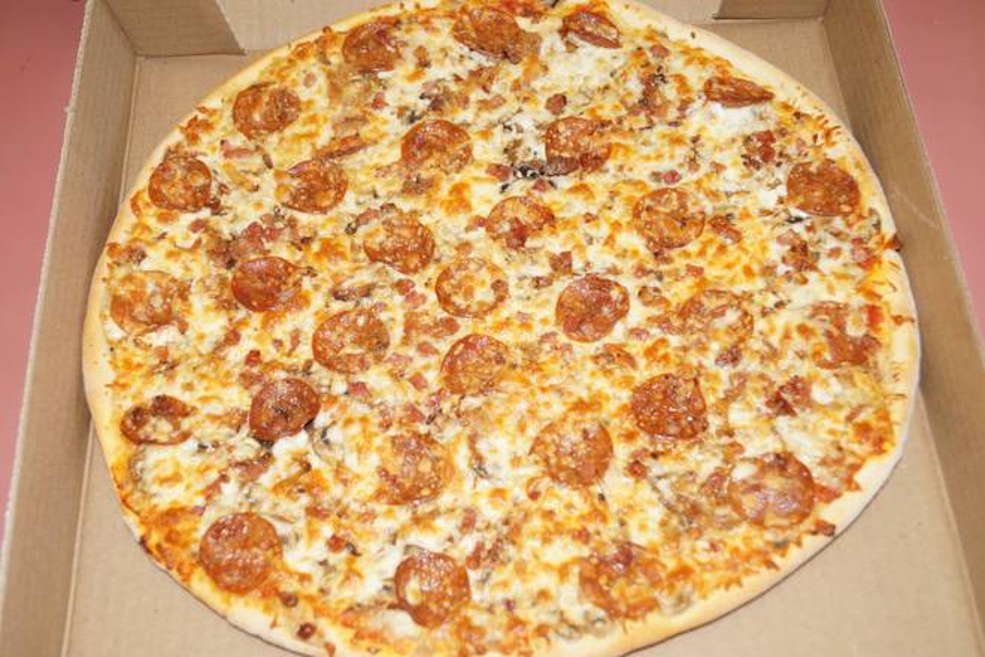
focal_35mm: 45
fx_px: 1231
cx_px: 492
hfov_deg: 43.6
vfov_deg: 29.9
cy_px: 328
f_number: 4.5
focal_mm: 30
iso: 640
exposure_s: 1/160
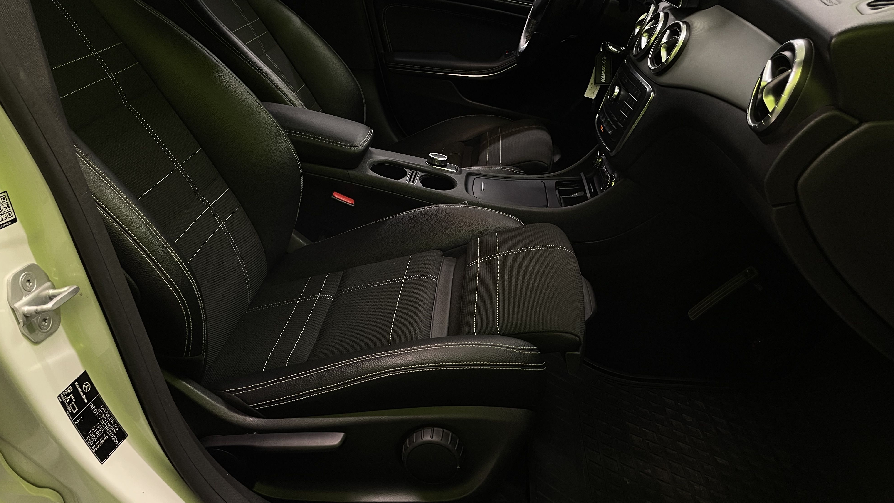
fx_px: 687
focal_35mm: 29
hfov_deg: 66.1
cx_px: 445
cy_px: 212
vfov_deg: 40.1
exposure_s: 1/50
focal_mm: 4.2
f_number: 1.6
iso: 160
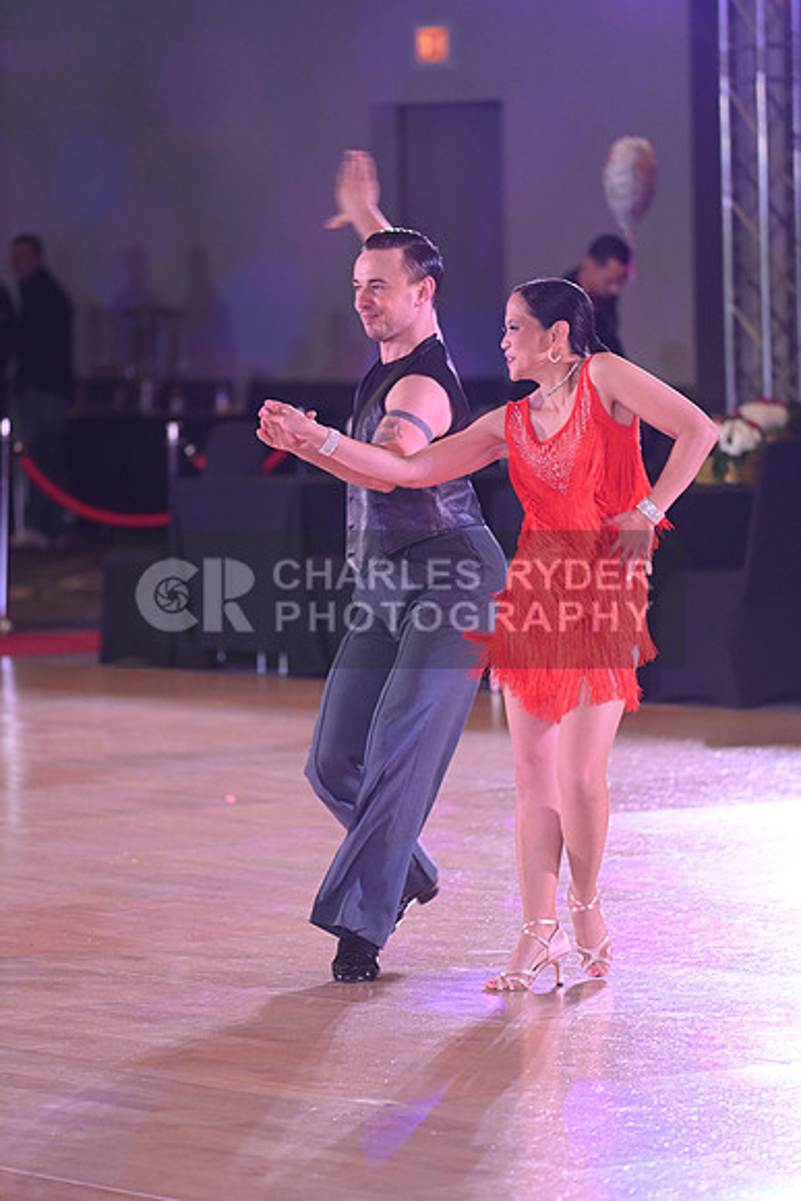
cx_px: 400
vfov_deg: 10.3
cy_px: 600
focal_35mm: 200
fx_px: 6670
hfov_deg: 6.9
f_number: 4.5
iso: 1600
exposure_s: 1/200
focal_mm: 200
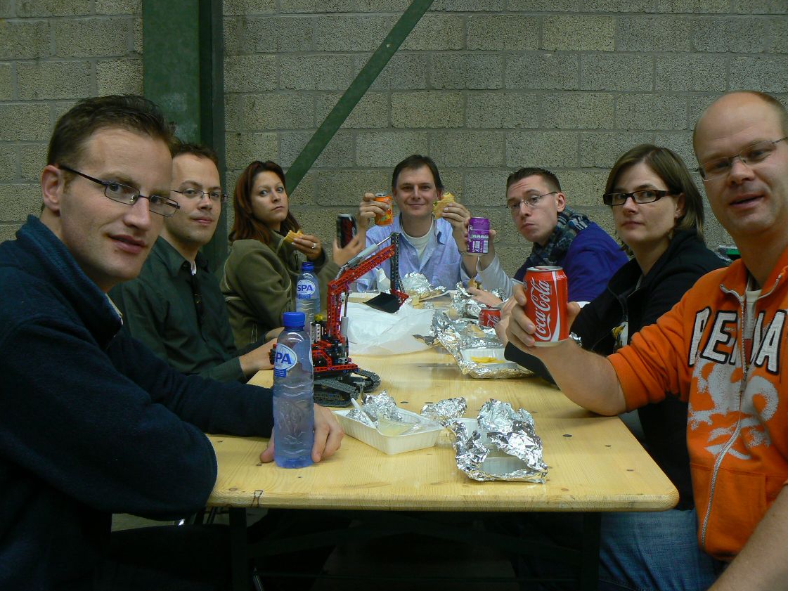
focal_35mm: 37
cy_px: 298
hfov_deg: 50.1
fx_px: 842
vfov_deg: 38.7
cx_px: 393
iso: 80
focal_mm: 6
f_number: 3.2
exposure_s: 1/5
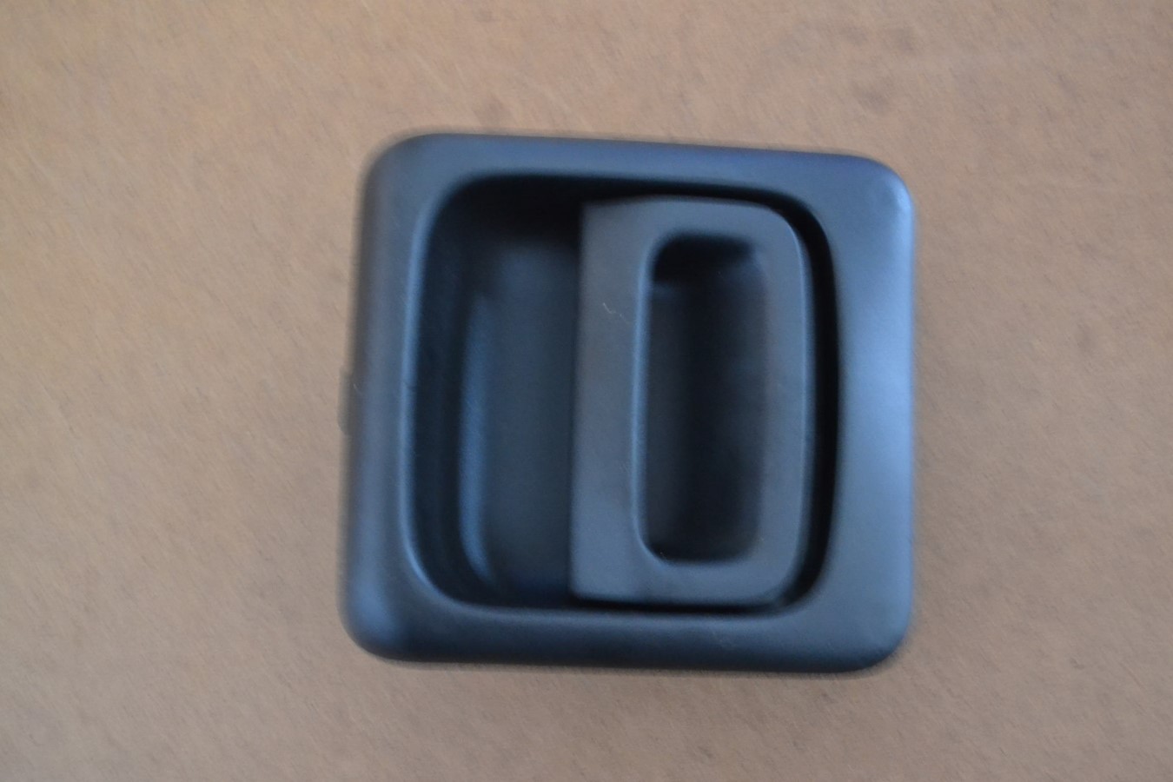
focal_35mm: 51
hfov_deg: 38.9
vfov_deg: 26.5
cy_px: 391
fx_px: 1662
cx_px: 586
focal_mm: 34
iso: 3200
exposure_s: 1/2
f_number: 5
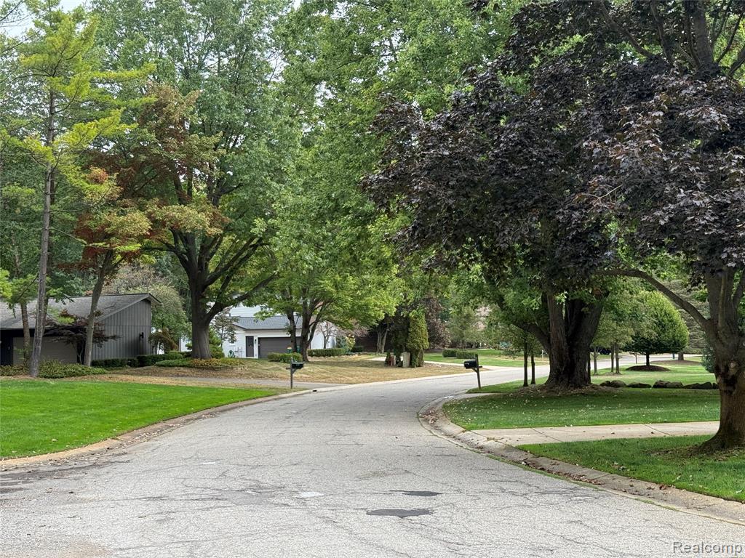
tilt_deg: +3.3
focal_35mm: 48
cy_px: 279
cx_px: 372
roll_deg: +1.4
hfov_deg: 39.7
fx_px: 1033
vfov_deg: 30.3
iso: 100
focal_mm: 6.76
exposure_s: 1/769
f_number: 1.78
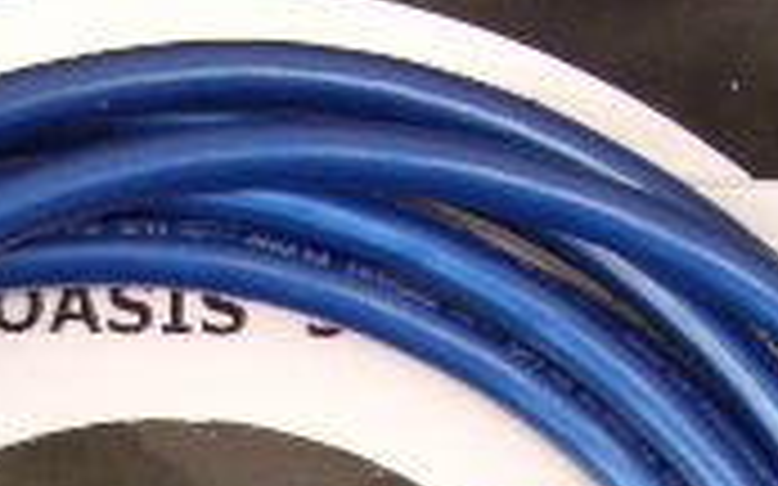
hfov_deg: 15.2
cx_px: 180
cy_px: 918
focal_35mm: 137
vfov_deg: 9.1
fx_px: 2904
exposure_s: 1/8
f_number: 2.6
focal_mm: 5.8
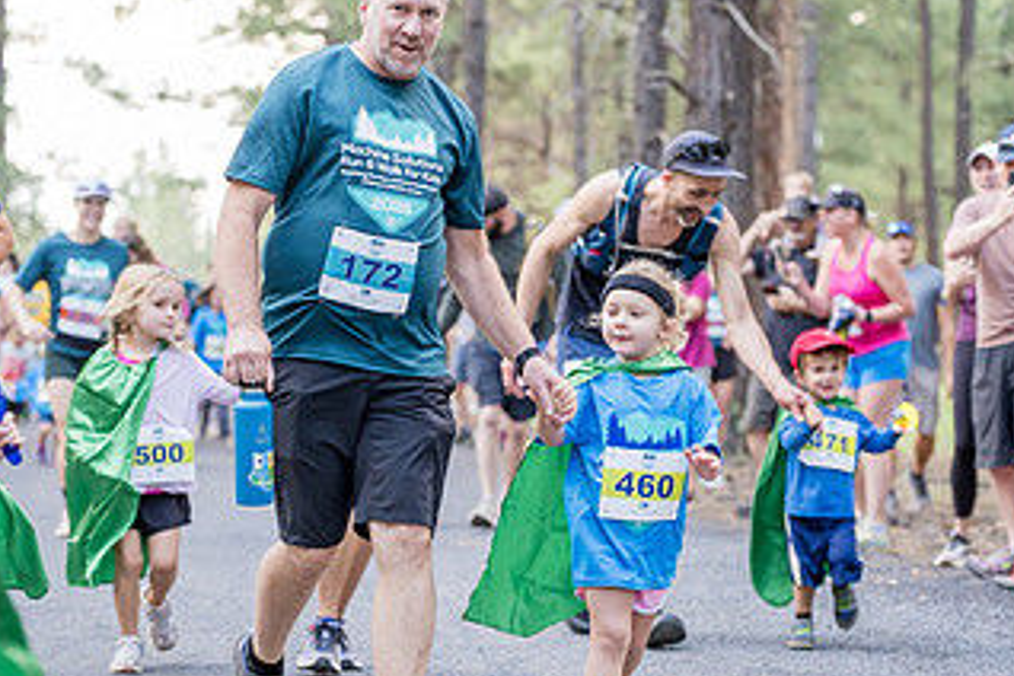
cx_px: 631
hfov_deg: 14.7
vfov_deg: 9.9
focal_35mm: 139
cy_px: 397
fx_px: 3915
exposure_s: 1/500
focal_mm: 76.1
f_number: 2.8
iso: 1250
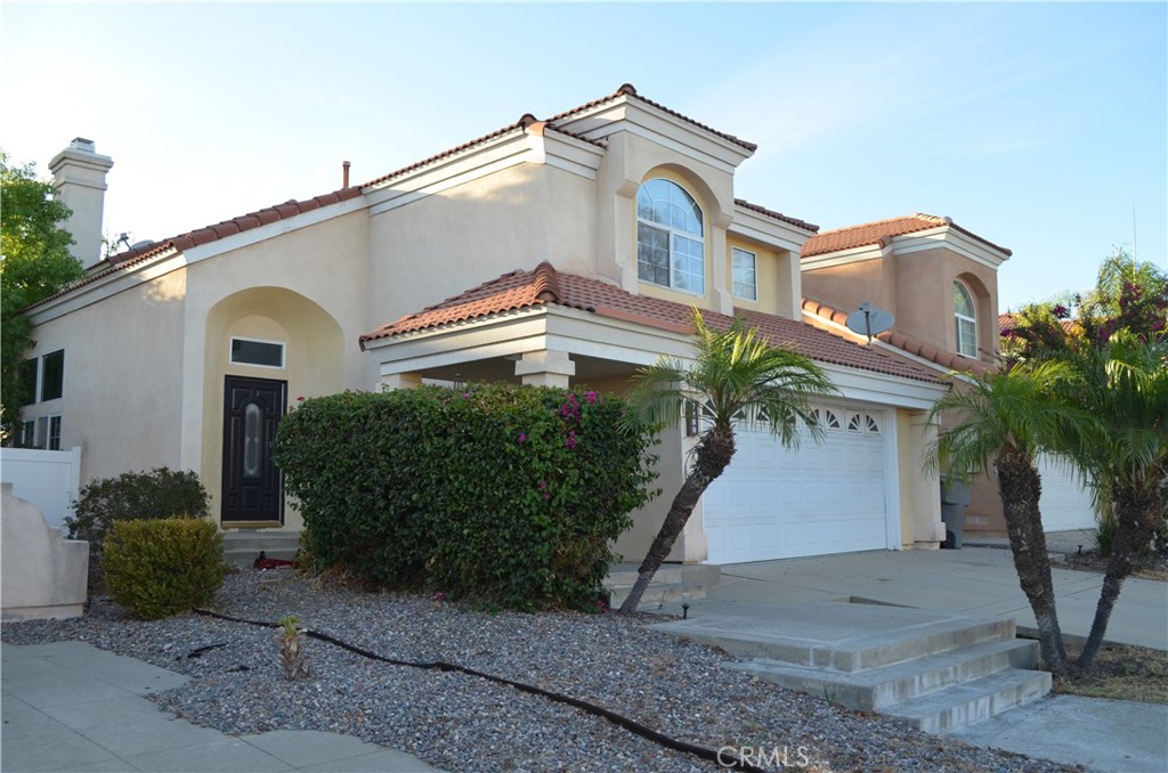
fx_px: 971
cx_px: 584
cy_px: 386
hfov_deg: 62.0
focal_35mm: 30
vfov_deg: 43.4
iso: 200
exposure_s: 1/160
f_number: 6.3
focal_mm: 20
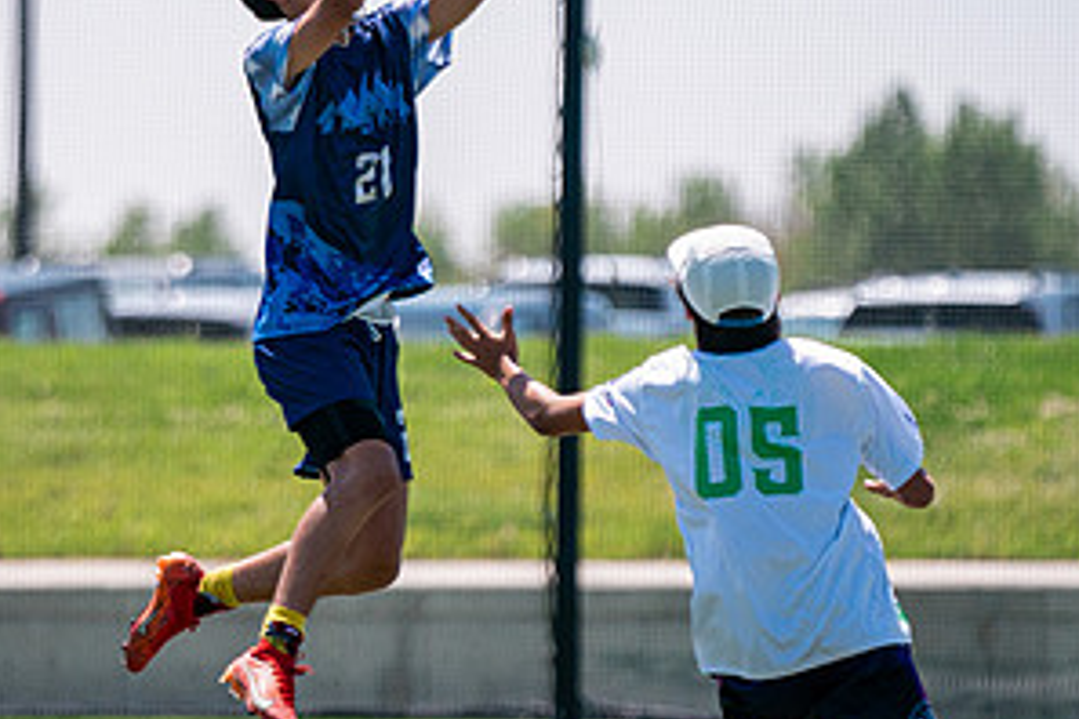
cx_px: 295
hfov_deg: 4.1
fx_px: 15105
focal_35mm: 504
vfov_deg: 2.7
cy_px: 369
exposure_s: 1/8000
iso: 640
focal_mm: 200
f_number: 2.8
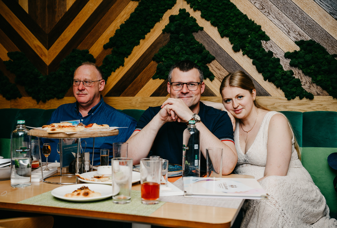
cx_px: 160
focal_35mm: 44
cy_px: 110
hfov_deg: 44.5
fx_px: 412
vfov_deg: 31.0
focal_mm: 40
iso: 125
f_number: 3.5
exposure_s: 1/160
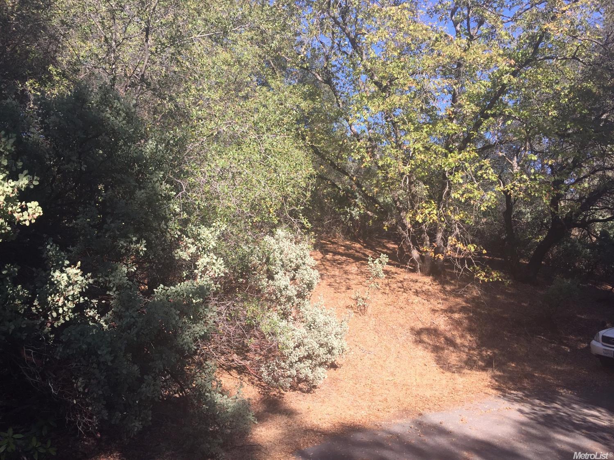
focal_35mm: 29
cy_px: 230
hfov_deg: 61.7
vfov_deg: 48.2
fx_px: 514
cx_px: 307
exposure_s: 1/659
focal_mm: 4.15
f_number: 2.2
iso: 32
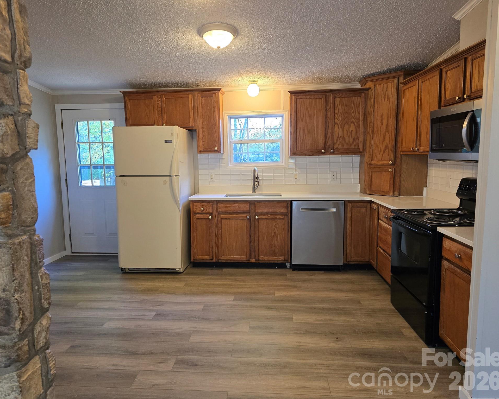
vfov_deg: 58.8
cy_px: 199
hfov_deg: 70.2
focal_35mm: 24
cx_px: 238
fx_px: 354
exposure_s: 1/120
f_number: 1.7
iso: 400
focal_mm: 6.3
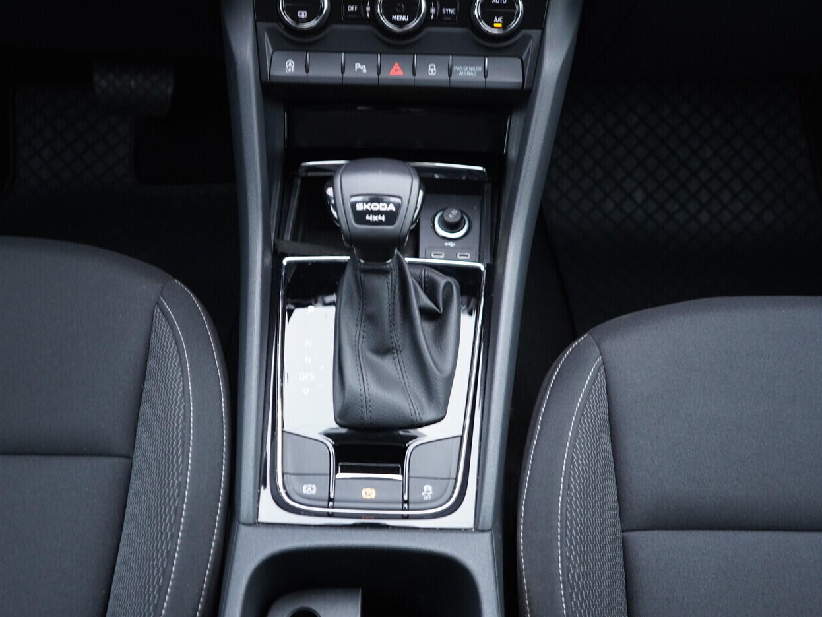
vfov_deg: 36.0
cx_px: 377
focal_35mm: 40
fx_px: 950
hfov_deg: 46.7
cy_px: 307
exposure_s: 1/40
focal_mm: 24
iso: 400
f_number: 2.8
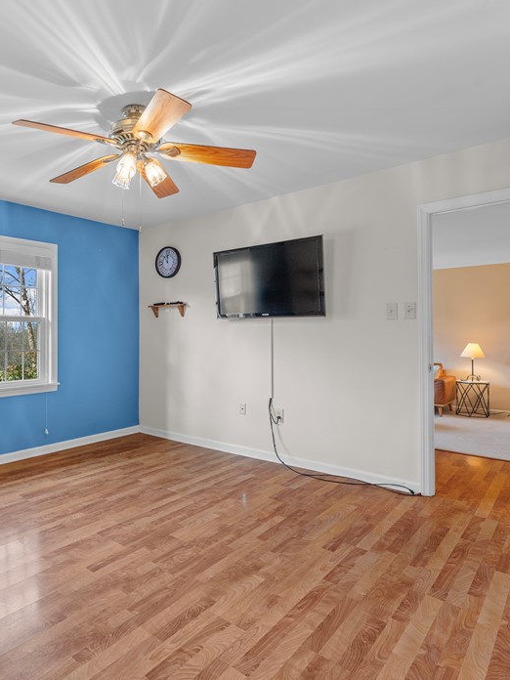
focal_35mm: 21
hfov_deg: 61.4
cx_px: 157
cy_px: 334
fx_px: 413
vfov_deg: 79.0
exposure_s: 1/4
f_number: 7.1
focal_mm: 14
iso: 800
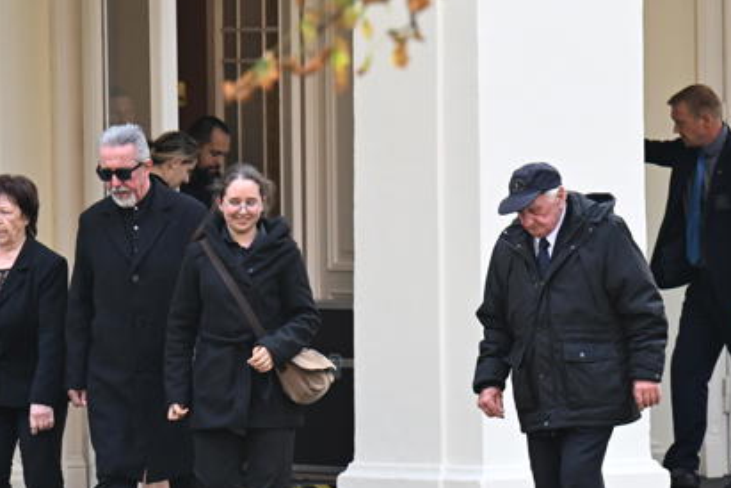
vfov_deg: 2.7
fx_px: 10233
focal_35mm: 504
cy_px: 324
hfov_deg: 4.1
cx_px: 169
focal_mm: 200
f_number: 5.6
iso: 800
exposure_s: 1/200
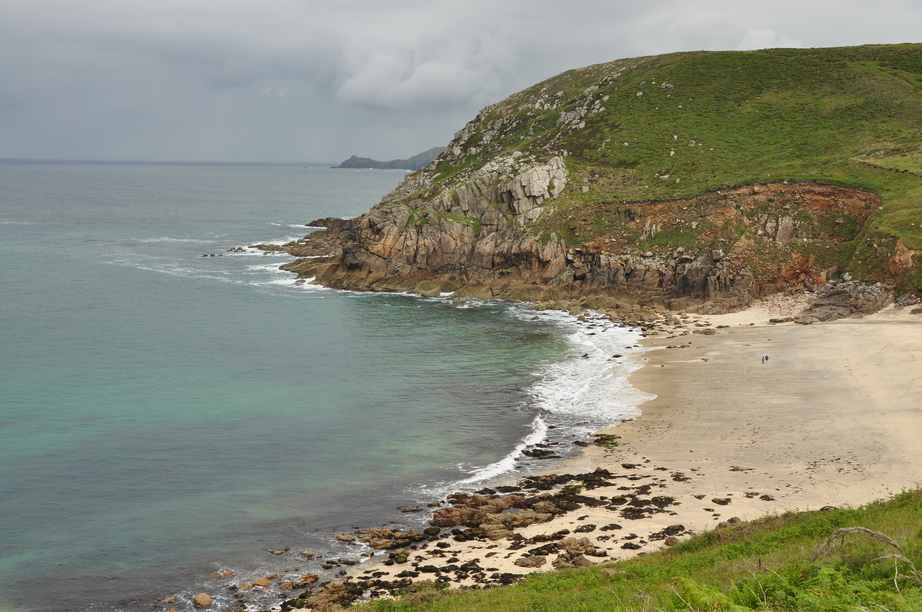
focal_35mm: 46
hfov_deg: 42.4
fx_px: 1189
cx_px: 461
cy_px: 306
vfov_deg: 28.9
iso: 200
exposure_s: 1/160
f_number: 11
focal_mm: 31
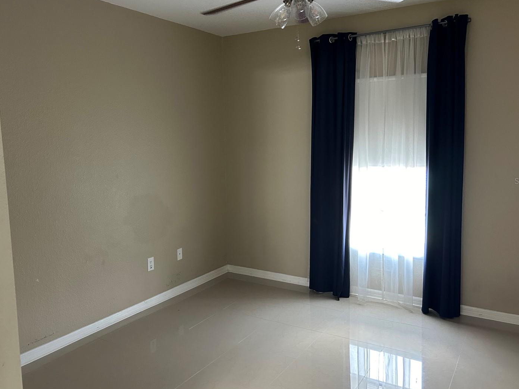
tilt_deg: -5.1
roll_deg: +1.4
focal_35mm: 30
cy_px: 181
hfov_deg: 60.0
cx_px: 251
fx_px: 450
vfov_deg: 46.8
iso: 320
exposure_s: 1/60
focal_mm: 5.7
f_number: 1.5
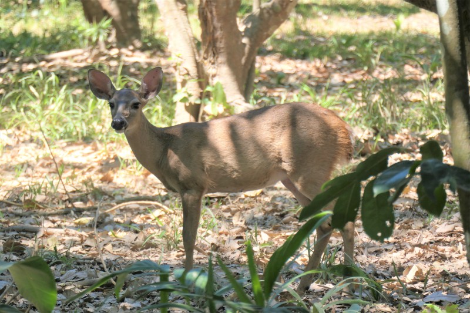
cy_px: 156
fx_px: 4699
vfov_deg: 3.8
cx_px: 235
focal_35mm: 360
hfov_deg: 5.7
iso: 200
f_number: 6.4
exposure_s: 1/160
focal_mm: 132
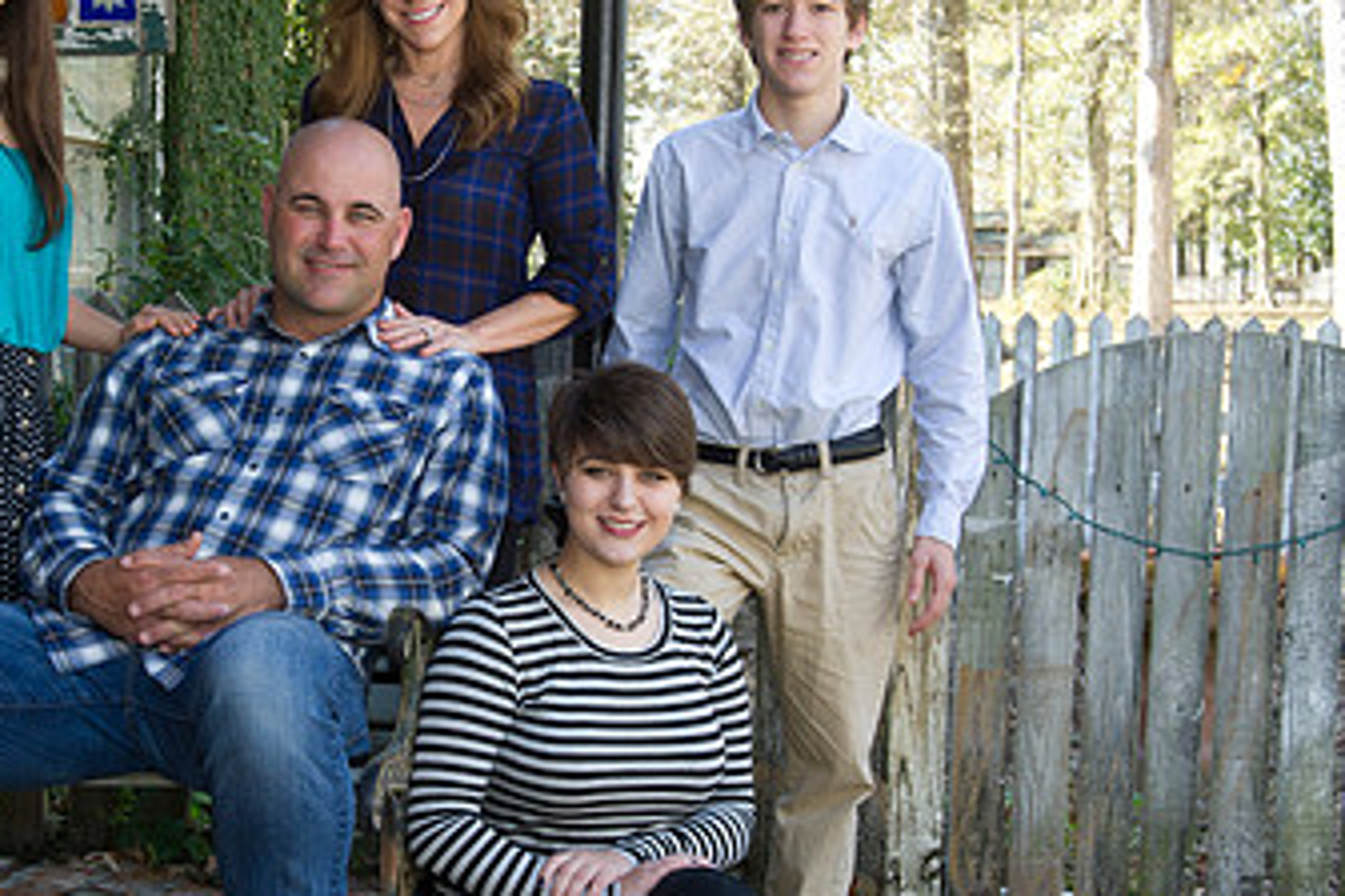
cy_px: 508
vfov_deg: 19.7
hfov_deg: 29.1
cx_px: 500
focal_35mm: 69
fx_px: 2578
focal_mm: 40
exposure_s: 1/125
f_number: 6.3
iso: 400
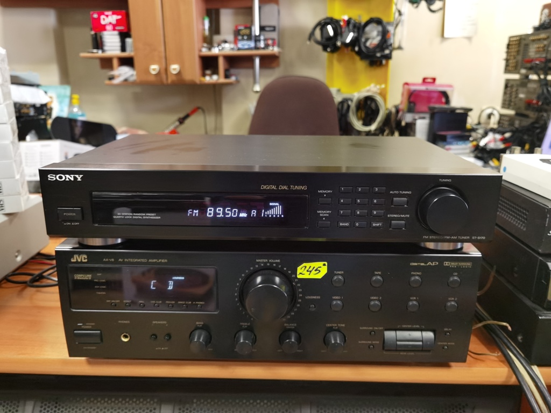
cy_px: 206
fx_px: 430
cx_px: 276
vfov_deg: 51.4
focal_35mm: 27
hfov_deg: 65.3
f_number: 1.9
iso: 320
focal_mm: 6.71
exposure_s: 1/33.3
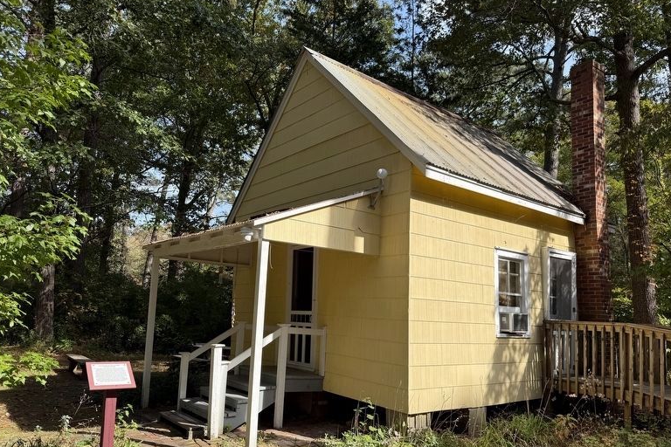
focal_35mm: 26
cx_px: 339
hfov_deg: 69.4
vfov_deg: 49.4
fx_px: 485
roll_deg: -2.3
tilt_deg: +7.3
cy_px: 257
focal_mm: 6.76
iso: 80
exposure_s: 1/2299
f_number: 1.78
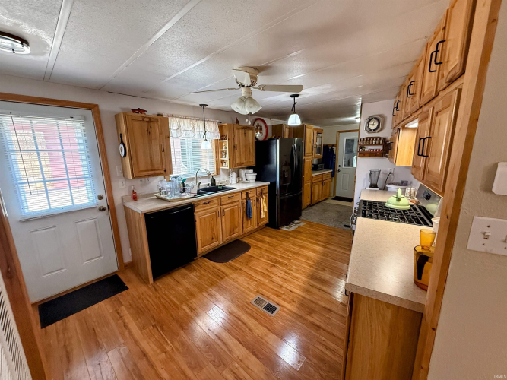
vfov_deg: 85.7
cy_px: 190
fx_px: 205
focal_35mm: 14
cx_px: 254
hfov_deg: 102.1
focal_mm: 2.22
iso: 640
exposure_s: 1/120
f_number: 2.2
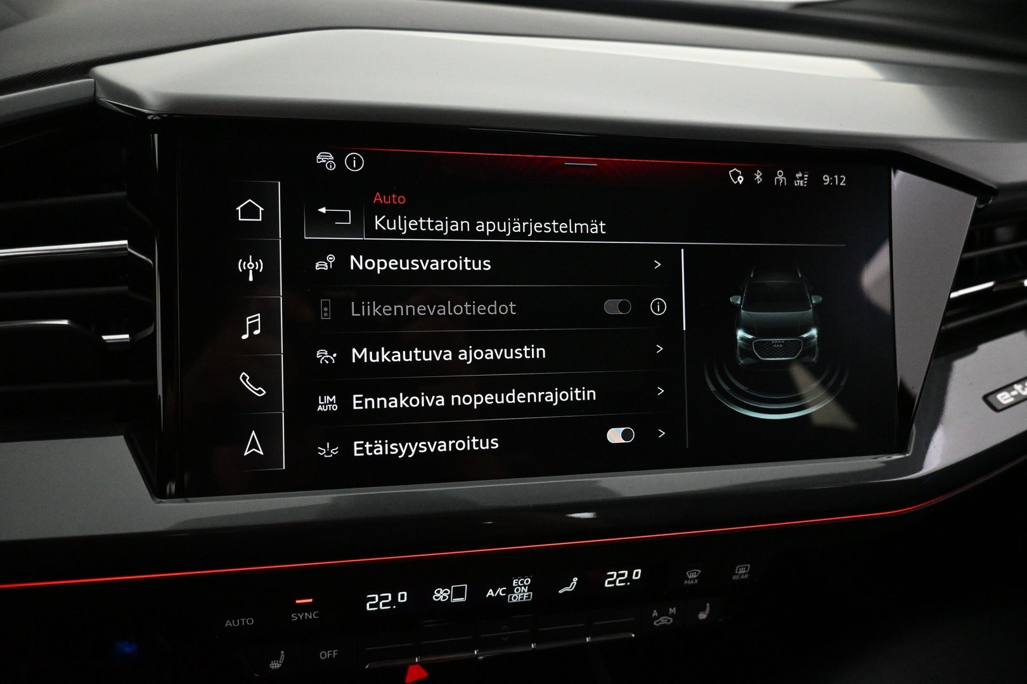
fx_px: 685
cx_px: 514
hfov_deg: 73.7
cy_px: 342
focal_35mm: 24
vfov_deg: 53.1
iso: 4000
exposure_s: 1/125
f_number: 3.5
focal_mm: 16
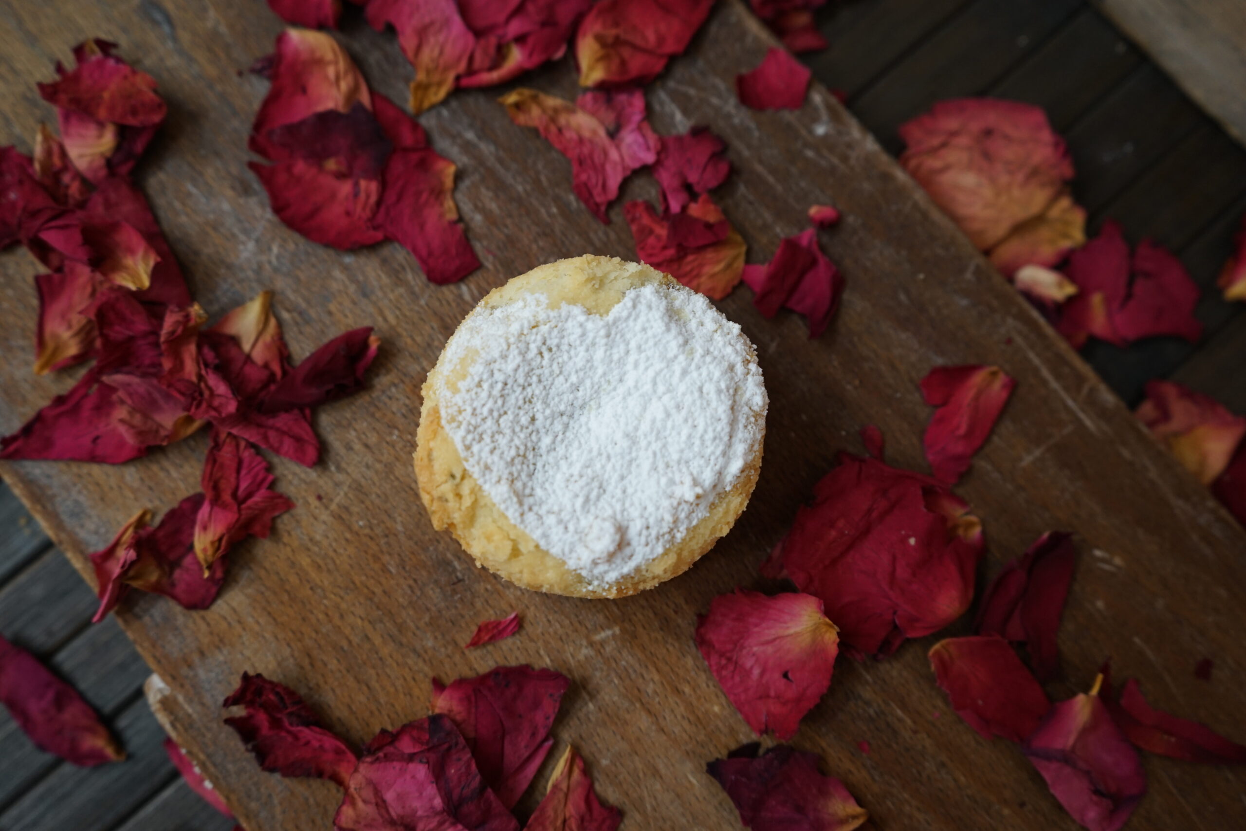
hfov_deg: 61.9
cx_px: 623
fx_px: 1038
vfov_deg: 43.6
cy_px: 416
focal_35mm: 30
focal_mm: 30
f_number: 4
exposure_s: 1/60
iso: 640
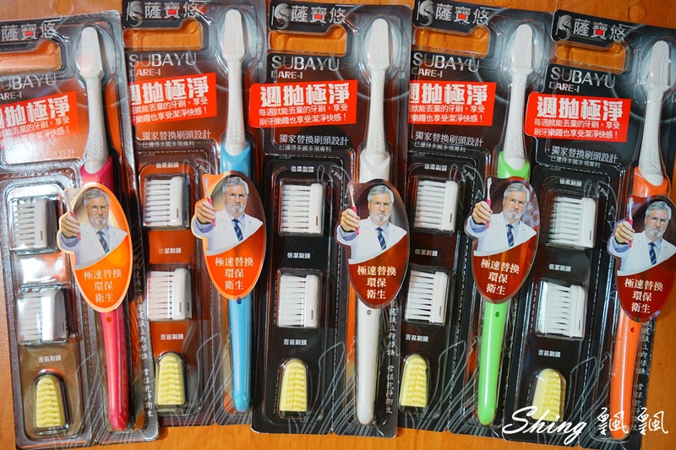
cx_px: 338
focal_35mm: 33
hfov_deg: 57.2
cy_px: 225
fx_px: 619
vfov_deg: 40.0
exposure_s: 1/13
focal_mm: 33
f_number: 5.6
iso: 800
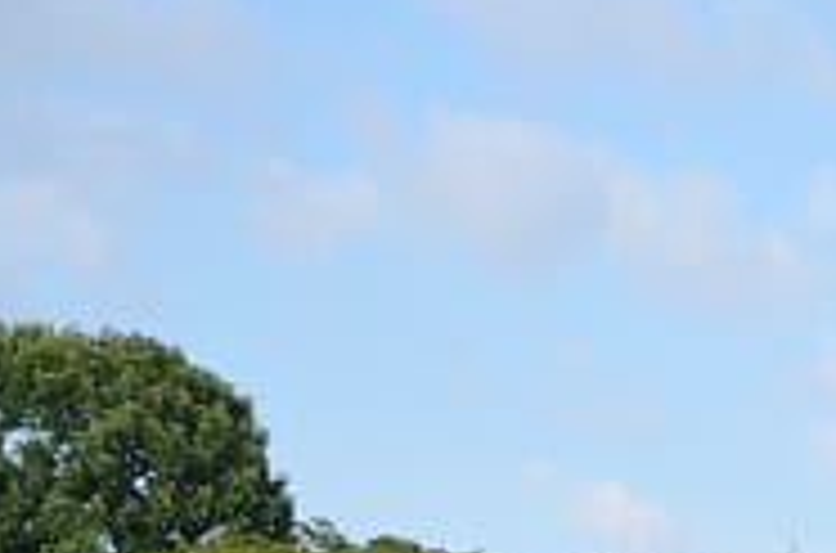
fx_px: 2495
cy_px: 778
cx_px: 1301
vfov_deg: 12.2
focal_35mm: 108
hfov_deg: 17.0
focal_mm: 21
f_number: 5
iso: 800
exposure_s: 1/2000
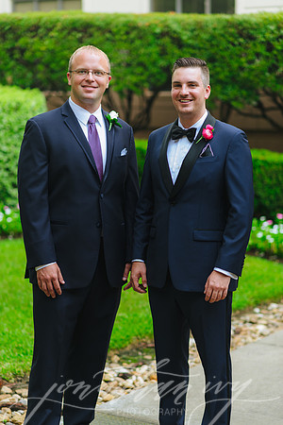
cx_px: 142
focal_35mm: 85
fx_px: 1002
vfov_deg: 23.9
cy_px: 212
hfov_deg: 16.1
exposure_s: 1/250
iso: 400
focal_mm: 85
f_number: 2.2
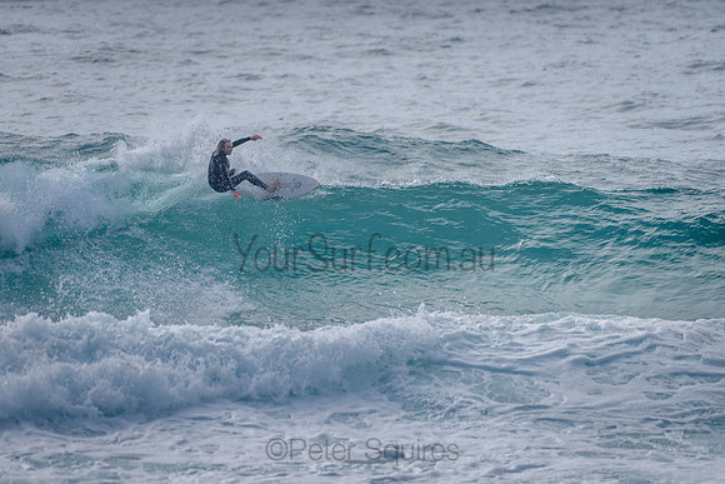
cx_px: 301
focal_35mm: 613
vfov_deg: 2.2
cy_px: 187
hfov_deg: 3.4
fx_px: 12351
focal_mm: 500
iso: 125
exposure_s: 1/2000
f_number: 5.6
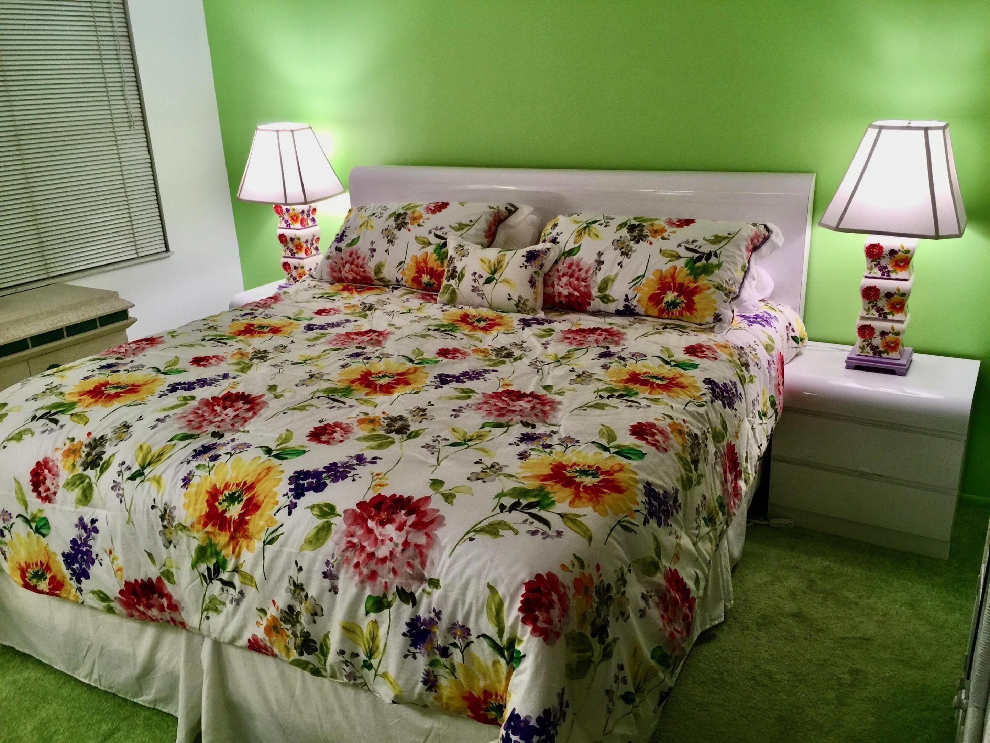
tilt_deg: -19.5
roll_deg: +2.4
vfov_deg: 48.2
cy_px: 372
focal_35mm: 29
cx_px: 495
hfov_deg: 61.7
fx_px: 829
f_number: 2.2
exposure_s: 1/30
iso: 32
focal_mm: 4.15
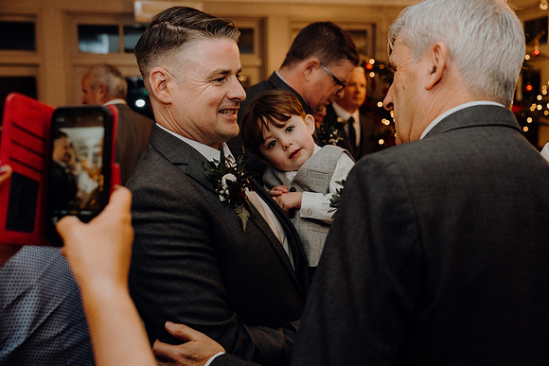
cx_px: 274
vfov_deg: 34.2
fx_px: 595
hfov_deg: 49.5
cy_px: 183
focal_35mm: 39
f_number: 3.5
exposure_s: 1/160
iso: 2500
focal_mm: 39
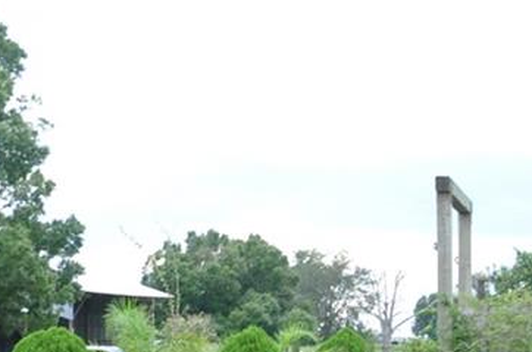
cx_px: 1018
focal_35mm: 139
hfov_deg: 13.1
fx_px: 2054
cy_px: 437
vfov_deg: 9.7
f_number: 10
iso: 200
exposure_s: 1/100
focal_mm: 21
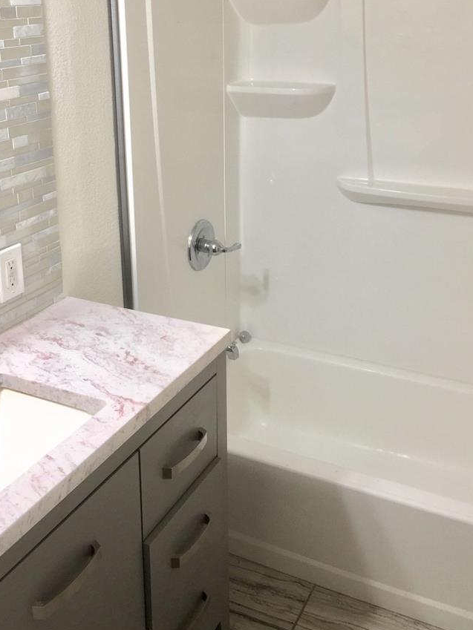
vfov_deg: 45.3
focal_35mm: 41
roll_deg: +1.4
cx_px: 220
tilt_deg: -16.2
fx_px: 747
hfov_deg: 35.1
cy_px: 229
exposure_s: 1/60
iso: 32
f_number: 2.2
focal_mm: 4.15
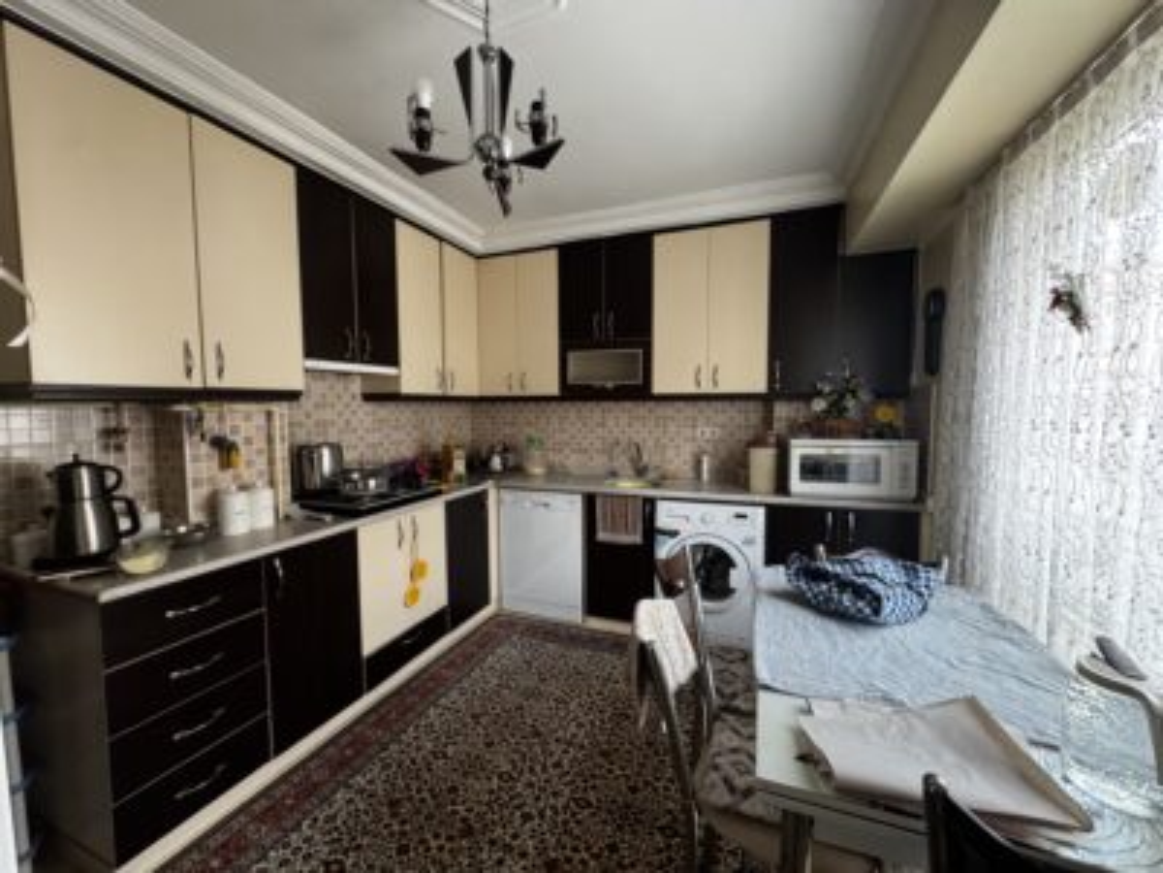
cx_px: 582
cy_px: 436
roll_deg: +1.1
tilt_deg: -3.4
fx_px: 470
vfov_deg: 85.7
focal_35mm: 14
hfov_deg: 102.1
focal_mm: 2.22
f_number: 2.2
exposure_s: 1/73
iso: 320
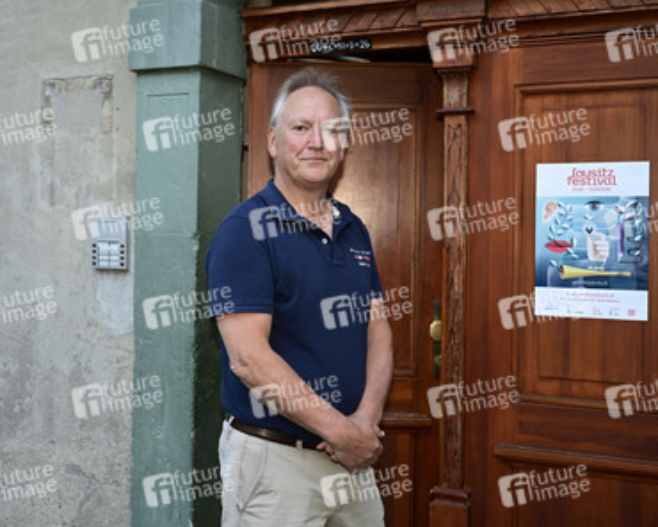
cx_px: 319
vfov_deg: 37.3
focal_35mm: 40
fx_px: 779
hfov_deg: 45.8
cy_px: 264
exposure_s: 1/200
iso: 640
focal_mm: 35
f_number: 3.5
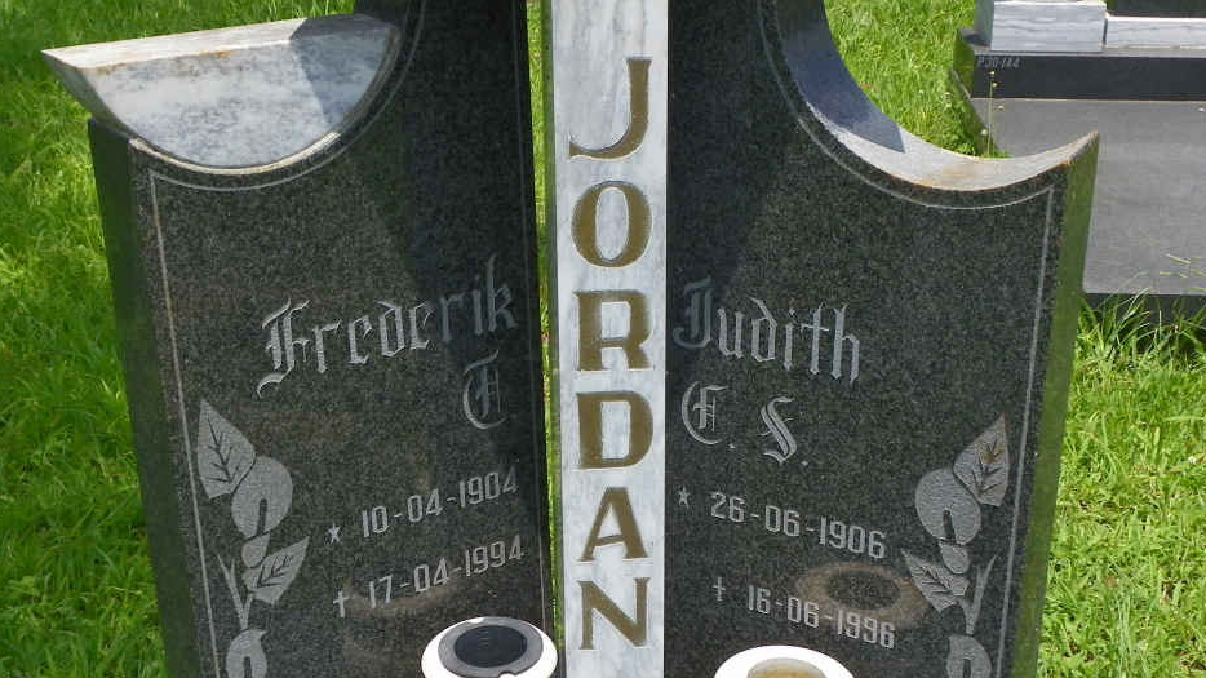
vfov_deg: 21.4
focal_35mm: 56
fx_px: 1790
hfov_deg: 37.2
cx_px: 633
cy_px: 435
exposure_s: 1/320
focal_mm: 7.1
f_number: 5
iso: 64
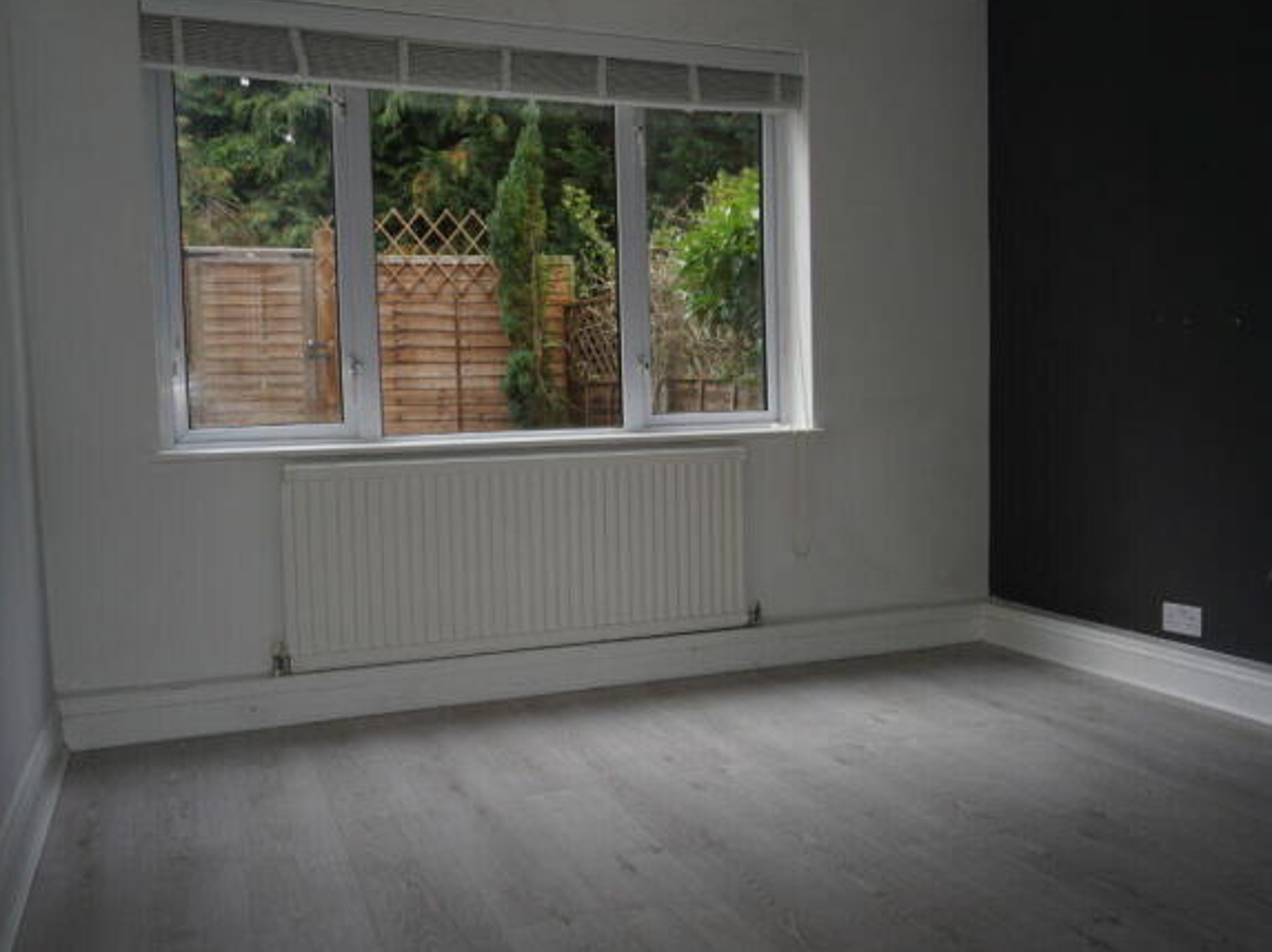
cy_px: 469
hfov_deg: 55.3
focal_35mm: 33
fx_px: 1212
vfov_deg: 42.9
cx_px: 703
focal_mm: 20
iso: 100
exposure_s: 1/60
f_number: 4
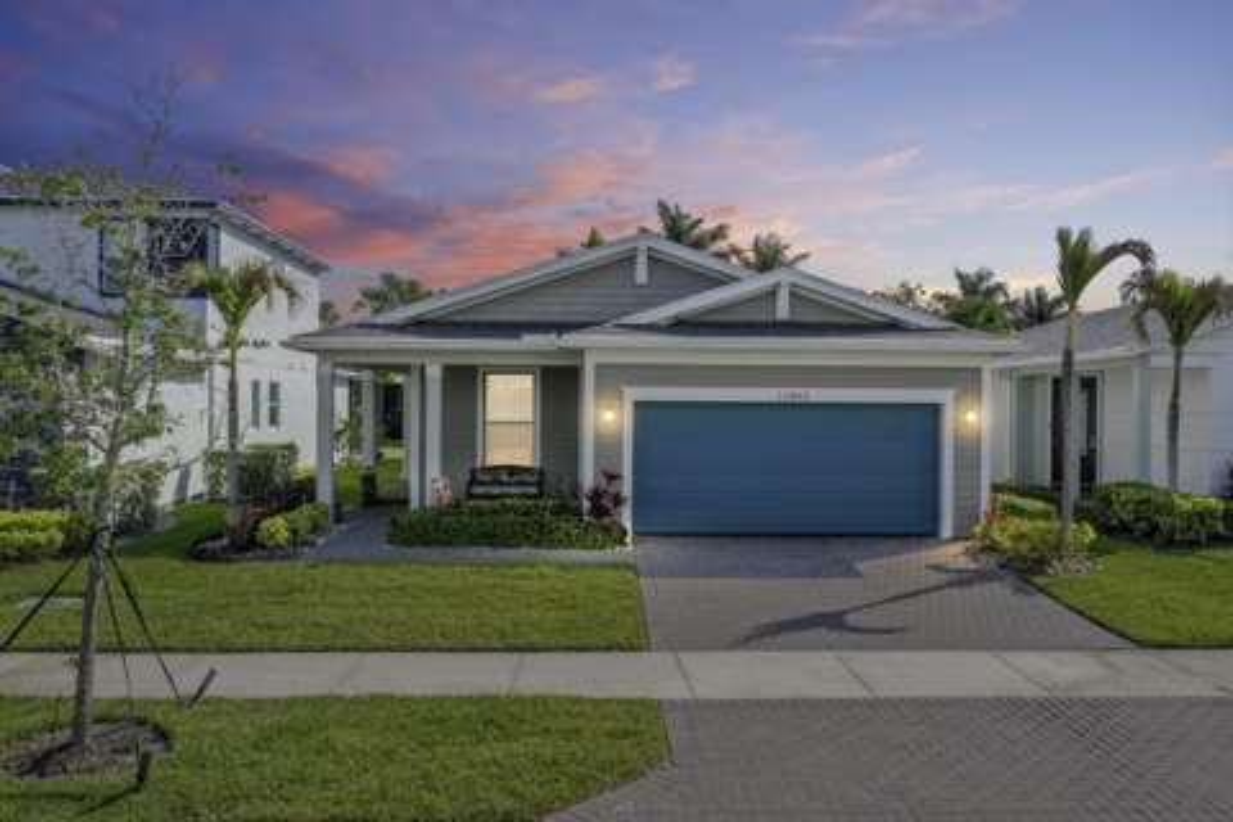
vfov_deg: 46.4
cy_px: 411
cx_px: 616
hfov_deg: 65.5
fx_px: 959
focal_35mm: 28
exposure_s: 1/500
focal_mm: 10.26
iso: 100
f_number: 6.3
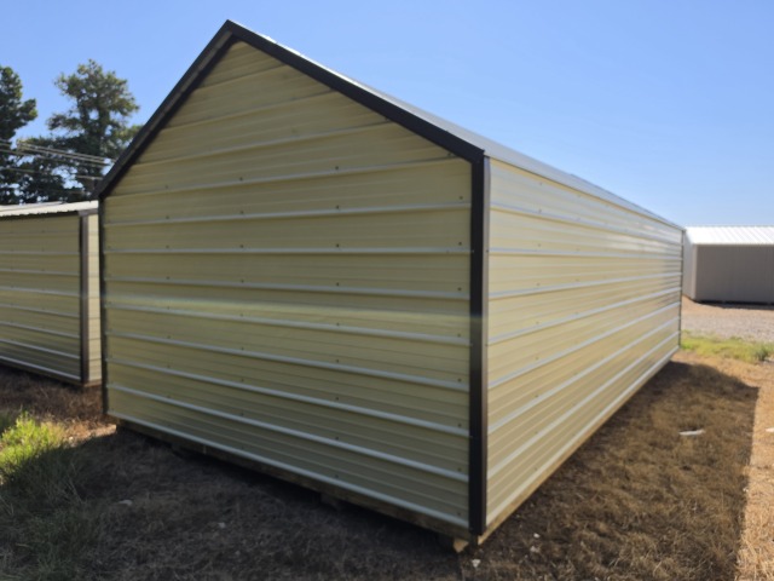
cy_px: 290
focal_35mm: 23
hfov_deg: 73.9
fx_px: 514
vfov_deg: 58.9
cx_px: 387
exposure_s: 1/7939
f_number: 1.4
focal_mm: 6.5
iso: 64
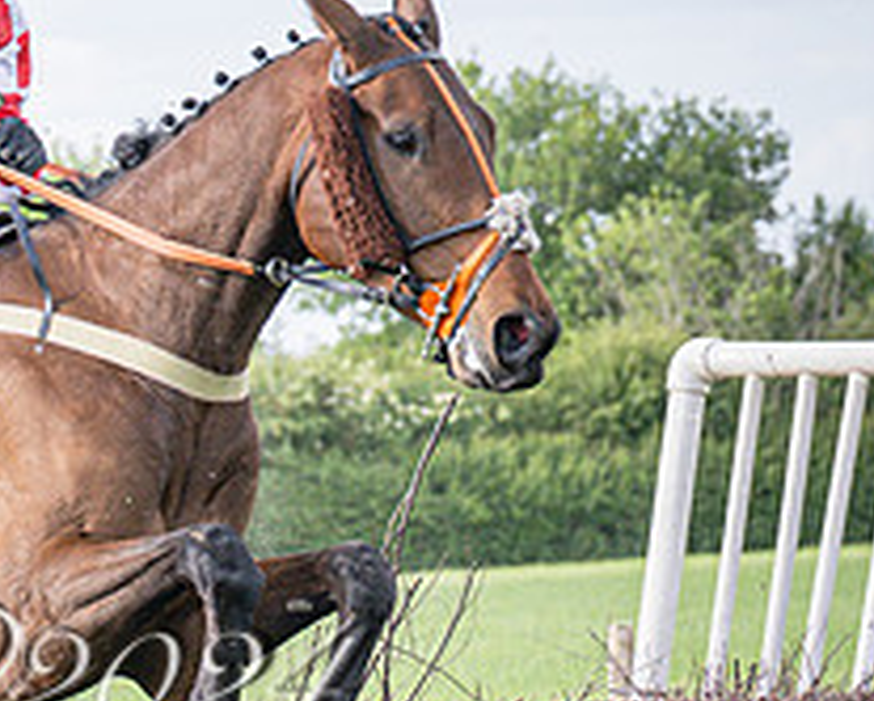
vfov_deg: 4.1
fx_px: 9761
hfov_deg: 5.1
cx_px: -136
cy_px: 831
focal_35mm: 377
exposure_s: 1/1250
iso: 400
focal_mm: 70
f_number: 4
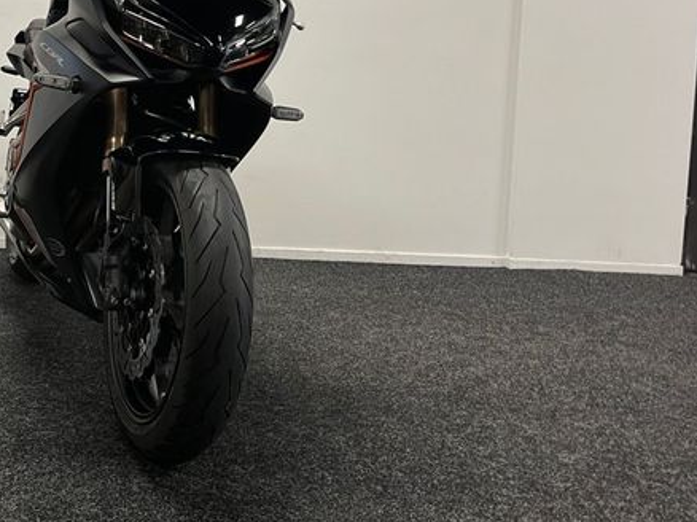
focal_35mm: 38
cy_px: 170
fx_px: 765
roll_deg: -1.2
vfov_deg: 37.2
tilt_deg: -5.1
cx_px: 199
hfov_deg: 47.7
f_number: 1.6
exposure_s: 1/50
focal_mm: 5.1
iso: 80
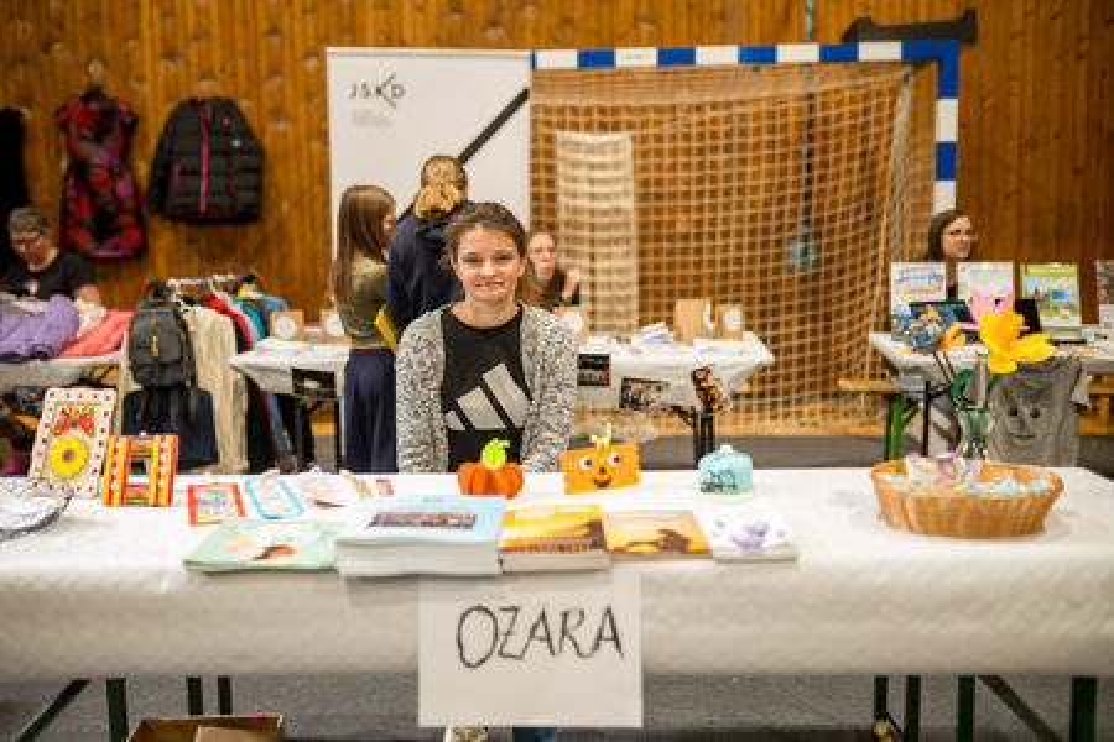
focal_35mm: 35
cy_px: 371
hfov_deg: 54.4
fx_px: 1083
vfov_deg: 37.9
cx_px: 557
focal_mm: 35
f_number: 1.8
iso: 320
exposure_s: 1/250
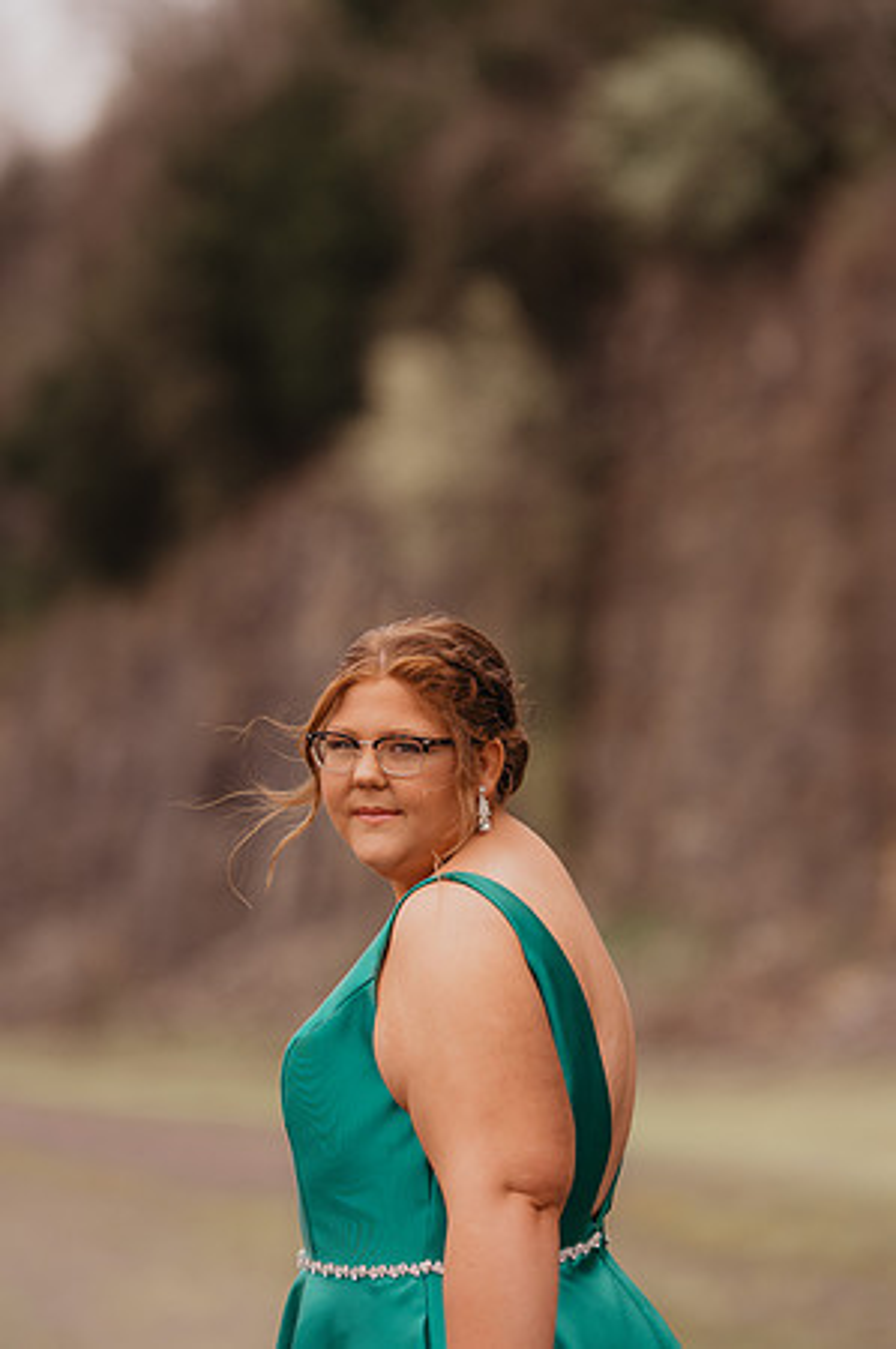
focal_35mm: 105
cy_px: 674
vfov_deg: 19.5
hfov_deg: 13.0
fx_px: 3929
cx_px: 448
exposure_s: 1/2500
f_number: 1.8
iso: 200
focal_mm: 105
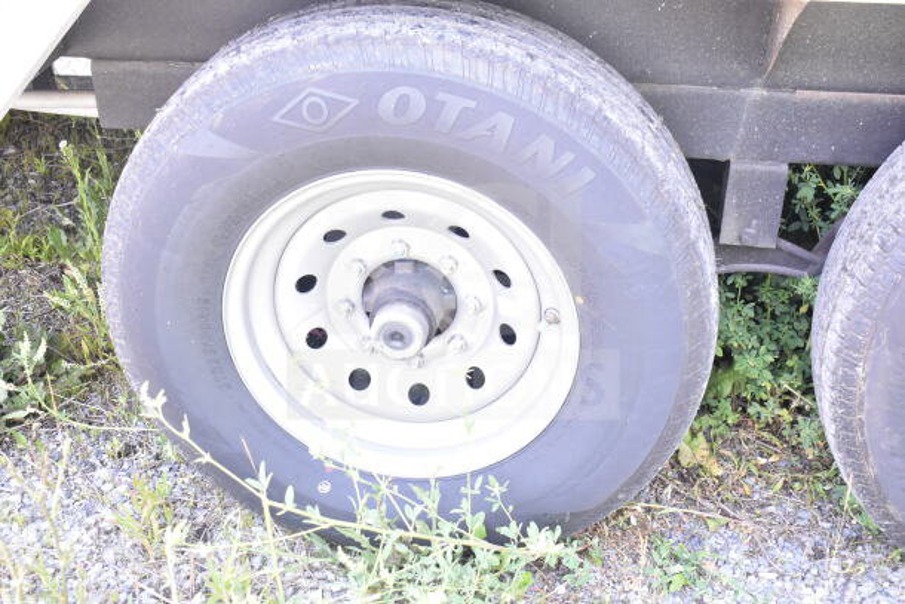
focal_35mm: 46
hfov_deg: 42.3
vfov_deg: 29.0
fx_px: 1169
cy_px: 302
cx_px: 452
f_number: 6.3
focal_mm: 31
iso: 1600
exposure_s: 1/100
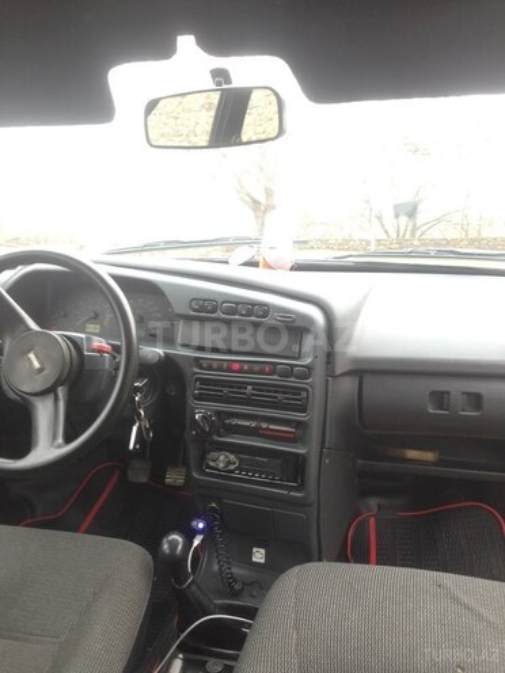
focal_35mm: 33
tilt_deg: -7.2
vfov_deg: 55.4
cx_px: 252
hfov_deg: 42.9
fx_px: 642
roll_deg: +0.3
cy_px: 336
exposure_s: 1/20
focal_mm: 4.12
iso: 50
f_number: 2.4
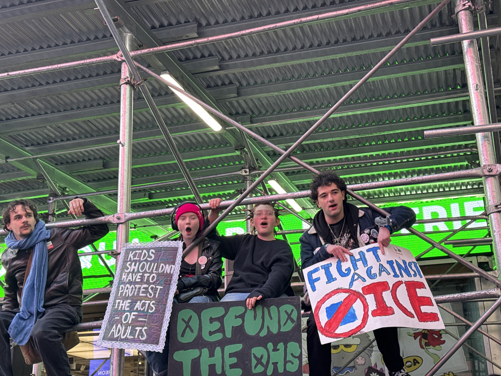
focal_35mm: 49
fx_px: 709
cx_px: 247
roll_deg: +0.1
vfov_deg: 29.7
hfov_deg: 38.9
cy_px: 185
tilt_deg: +23.3
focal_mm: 6.76
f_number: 1.78
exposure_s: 1/134
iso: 50
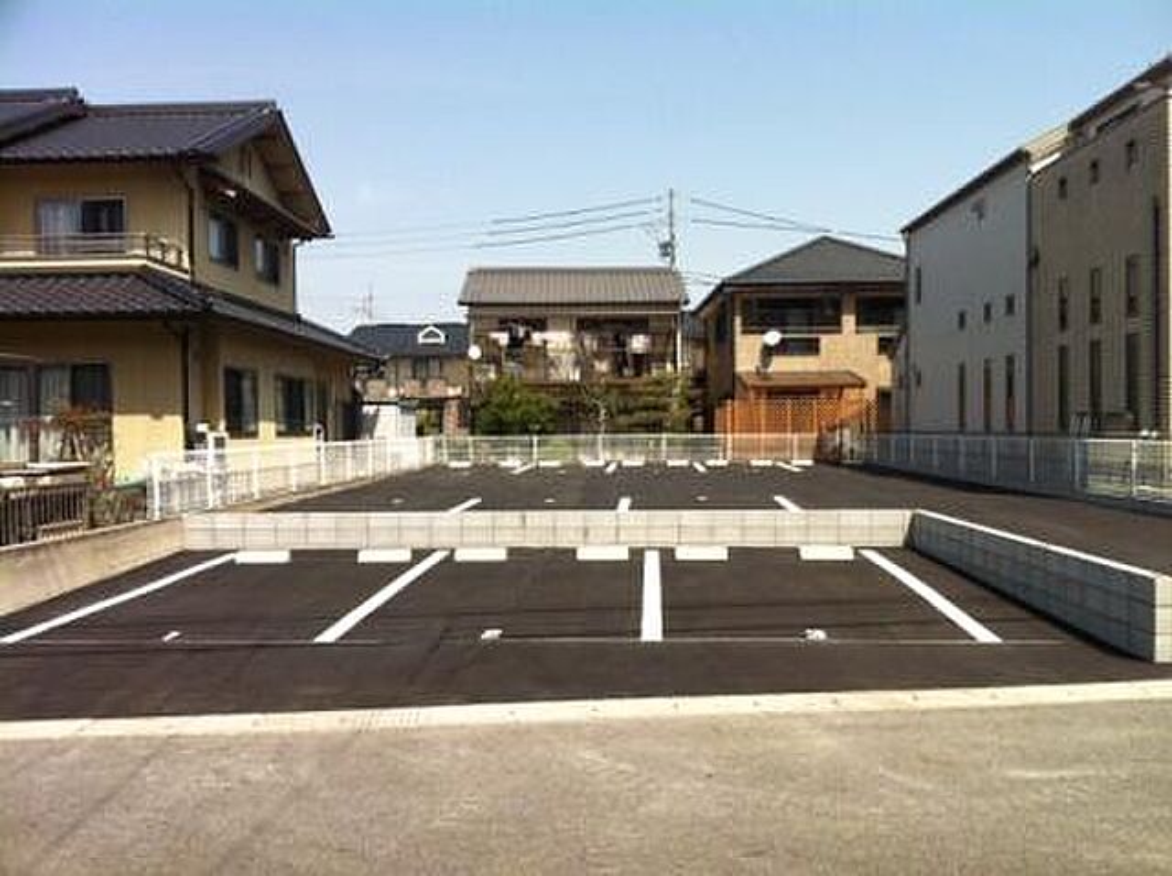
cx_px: 586
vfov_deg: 40.6
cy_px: 438
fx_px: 1183
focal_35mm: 35
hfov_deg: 52.7
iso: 80
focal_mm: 3.85
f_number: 2.8
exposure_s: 1/1371
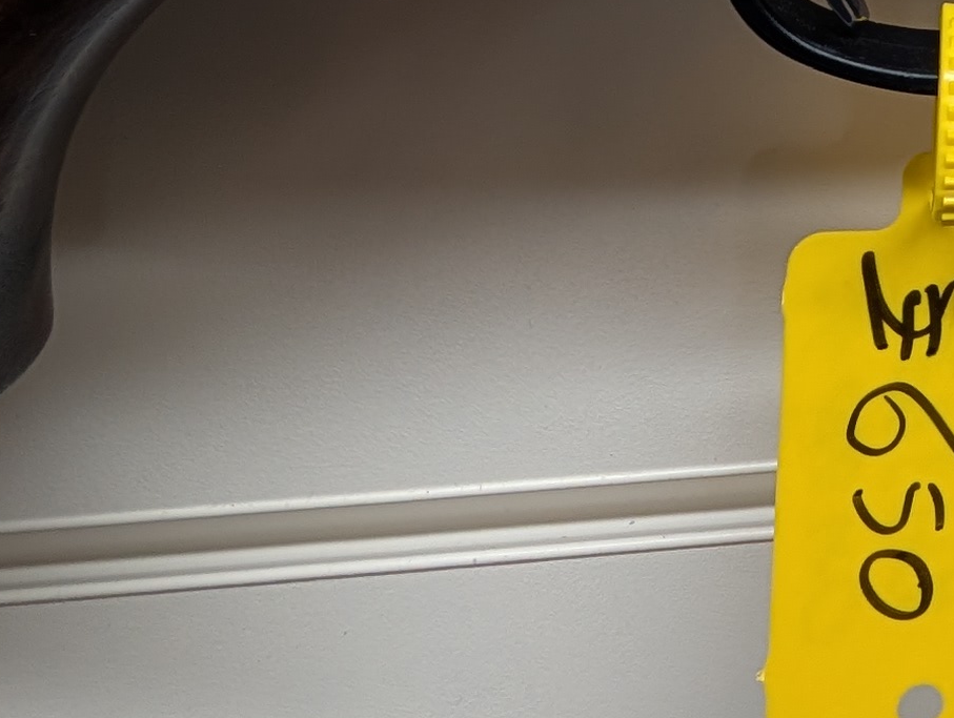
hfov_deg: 30.6
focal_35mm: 54
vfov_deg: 21.5
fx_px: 1490
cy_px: -434
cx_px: 1120
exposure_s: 1/113
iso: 53
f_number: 1.7
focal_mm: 2.02
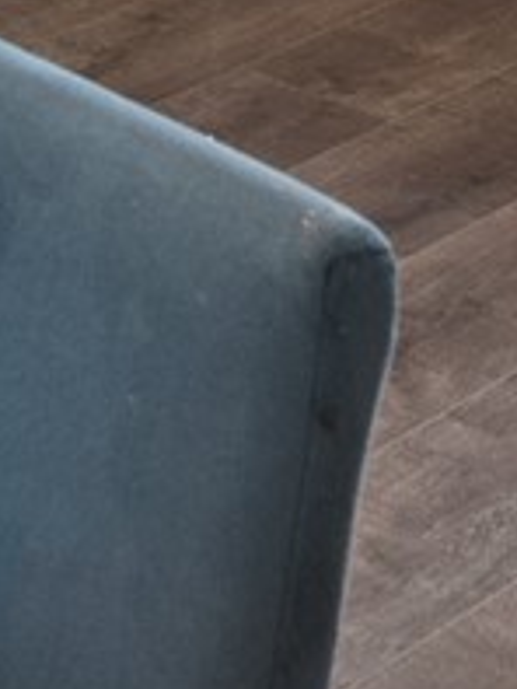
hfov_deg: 8.4
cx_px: -784
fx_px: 3163
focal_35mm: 159
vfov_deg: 10.5
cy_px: -1032
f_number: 9
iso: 400
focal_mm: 16
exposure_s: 1/1.67
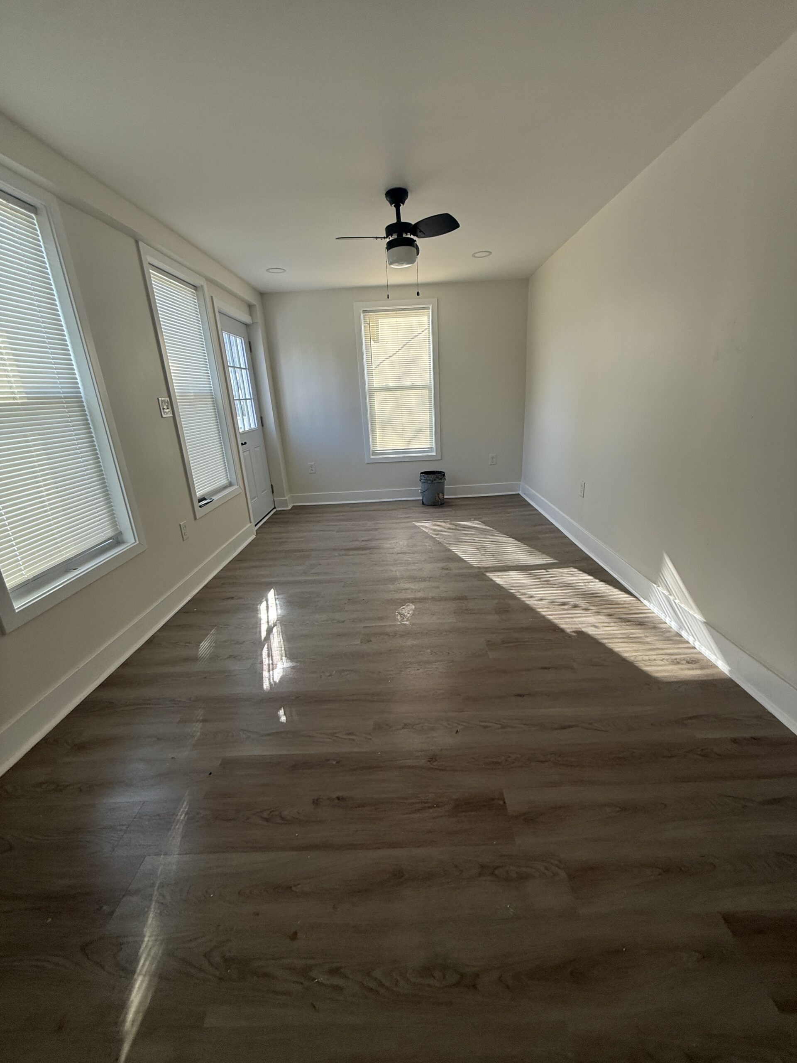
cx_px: 398
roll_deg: +2.2
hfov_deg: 85.7
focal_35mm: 14
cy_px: 532
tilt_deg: -19.6
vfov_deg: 102.1
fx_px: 430
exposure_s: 1/99
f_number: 2.2
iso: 80
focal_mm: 2.22
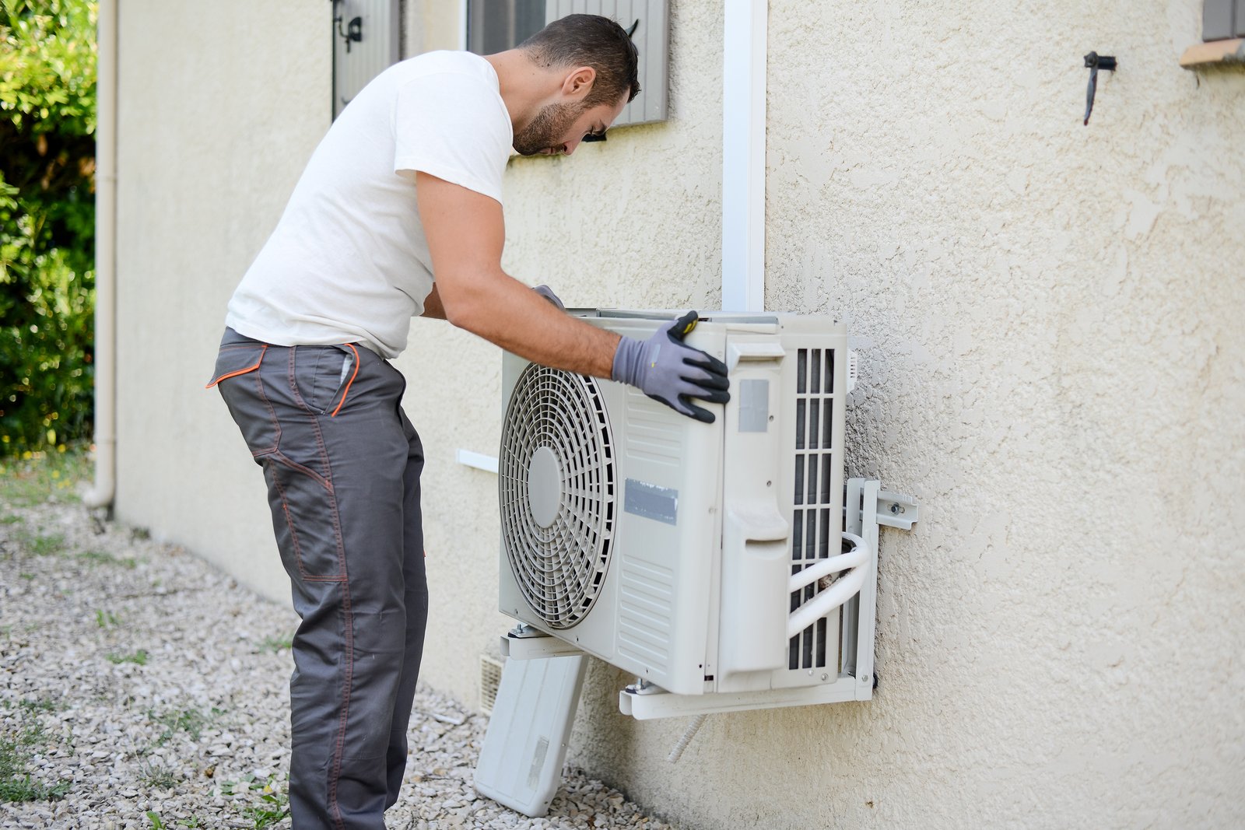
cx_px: 622
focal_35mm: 50
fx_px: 1729
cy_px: 415
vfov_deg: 27.0
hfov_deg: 39.6
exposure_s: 1/500
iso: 100
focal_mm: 50
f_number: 2.5
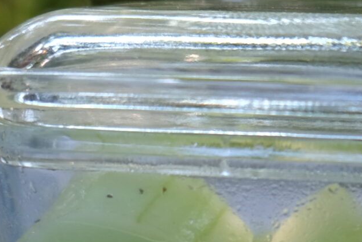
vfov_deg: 10.0
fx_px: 1347
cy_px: 348
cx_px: 434
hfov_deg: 14.8
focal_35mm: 134
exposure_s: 1/60
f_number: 3.2
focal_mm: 22.3
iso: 320
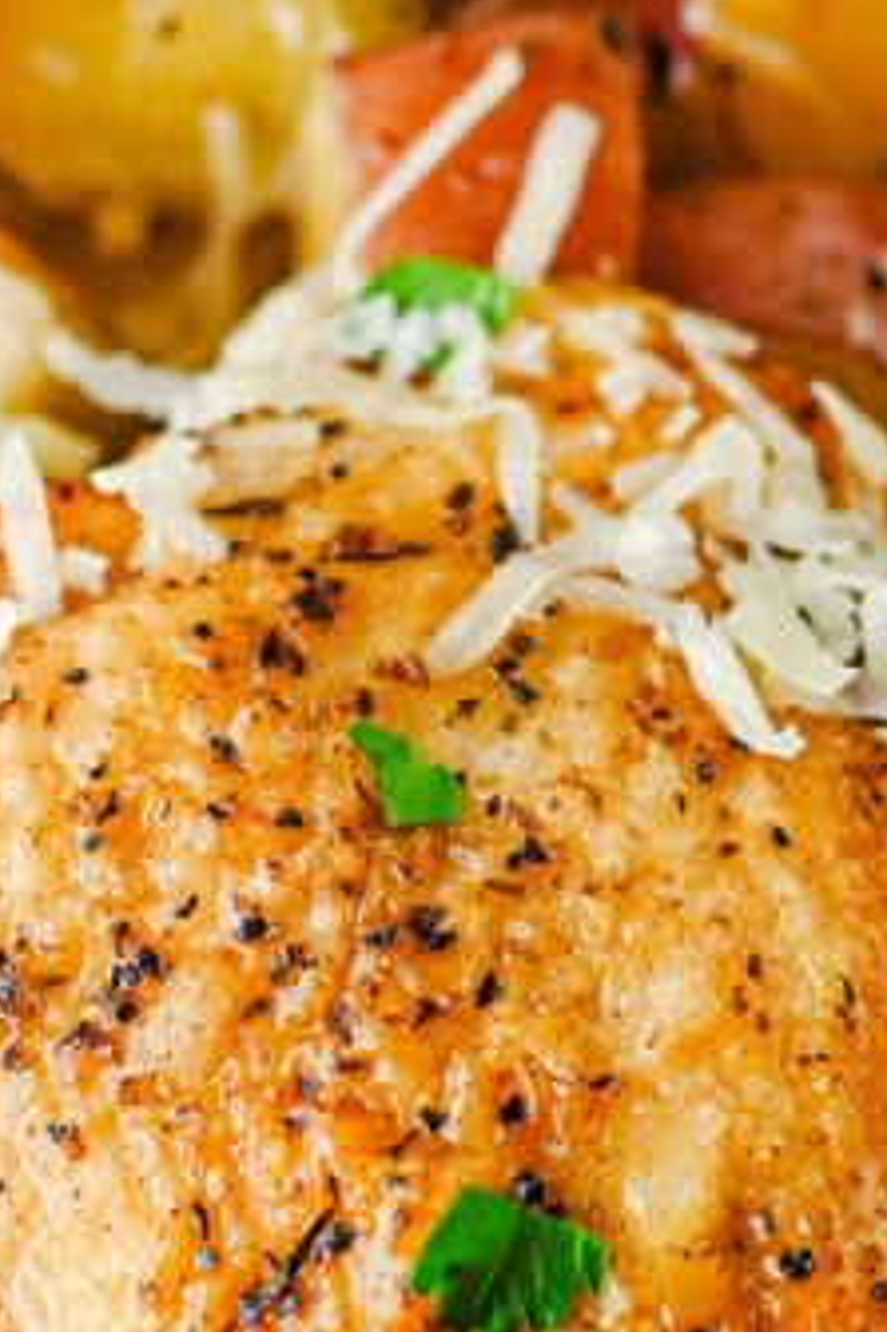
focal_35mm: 153
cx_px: 447
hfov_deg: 9.0
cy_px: 763
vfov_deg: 13.4
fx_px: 5660
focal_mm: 50
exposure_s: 1/125
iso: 360
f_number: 4
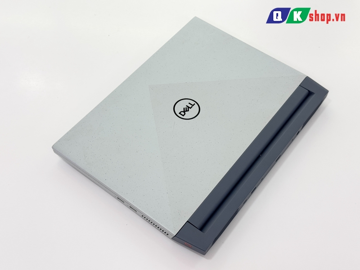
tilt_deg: -55.1
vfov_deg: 30.3
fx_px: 499
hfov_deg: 39.7
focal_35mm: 48
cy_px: 135
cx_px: 180
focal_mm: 6.76
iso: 50
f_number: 1.78
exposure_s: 1/100
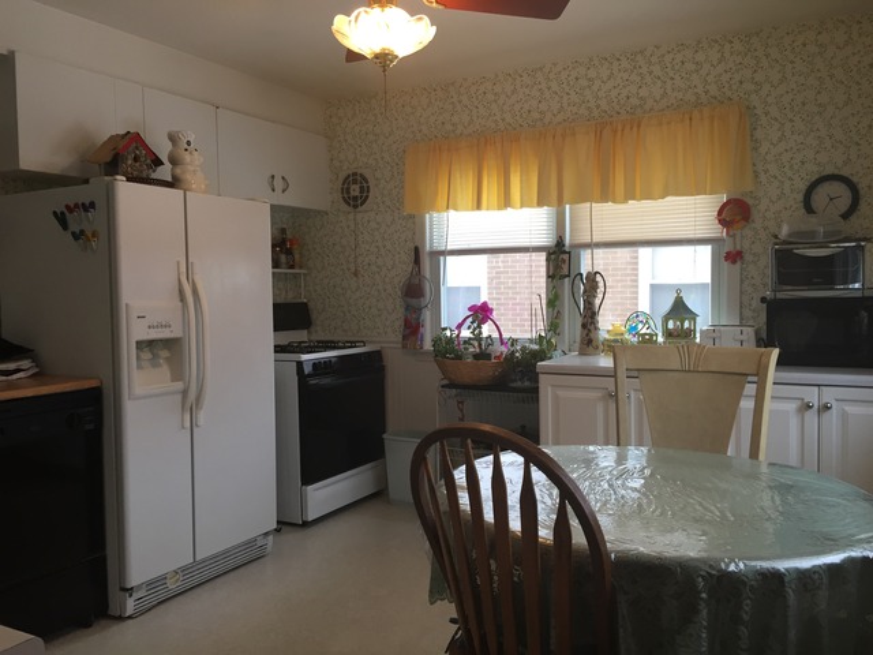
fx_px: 731
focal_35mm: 29
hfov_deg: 61.7
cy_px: 328
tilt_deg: -4.4
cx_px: 436
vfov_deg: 48.2
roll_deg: +0.8
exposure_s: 1/30
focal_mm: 4.15
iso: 32
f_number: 2.2
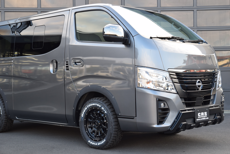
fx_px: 364
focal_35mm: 57
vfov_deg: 23.8
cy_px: 77
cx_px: 115
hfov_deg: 35.0
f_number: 7.1
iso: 400
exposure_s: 1/200
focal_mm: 38
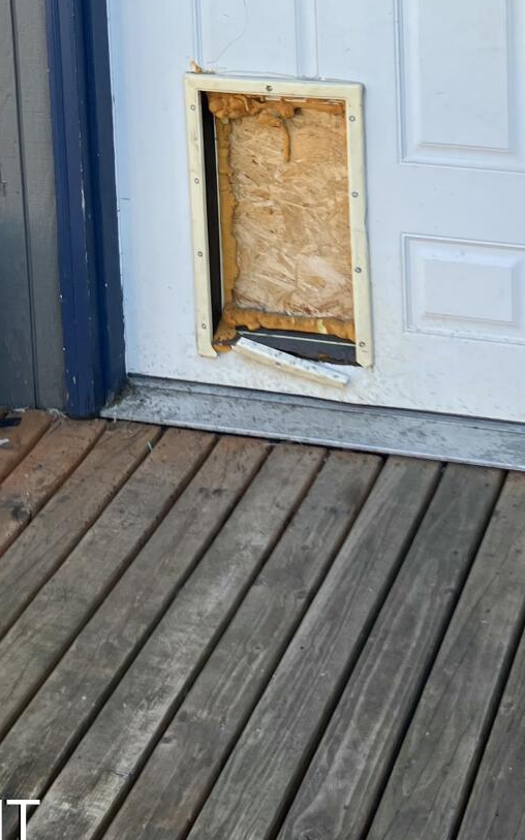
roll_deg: +1.5
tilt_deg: -7.8
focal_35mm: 73
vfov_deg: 25.8
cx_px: 283
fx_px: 1671
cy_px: -117
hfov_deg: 17.8
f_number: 1.8
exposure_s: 1/163
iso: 25
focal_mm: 3.99
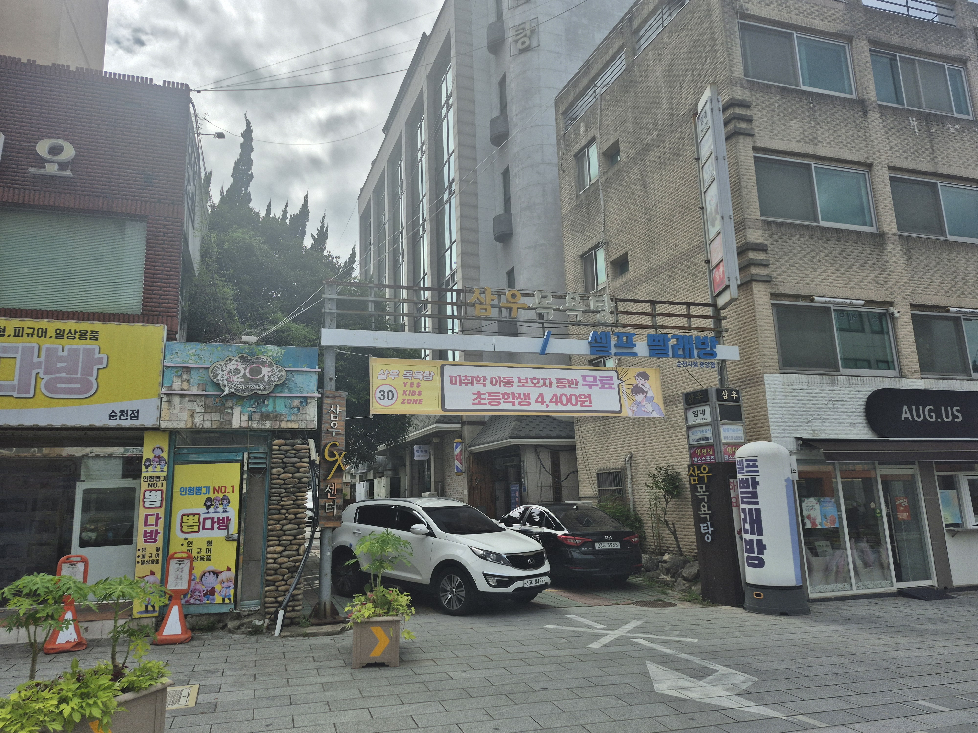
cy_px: 366
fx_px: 650
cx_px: 489
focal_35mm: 23
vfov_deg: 58.9
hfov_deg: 73.9
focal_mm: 5.4
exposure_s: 1/3104
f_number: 1.8
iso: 25
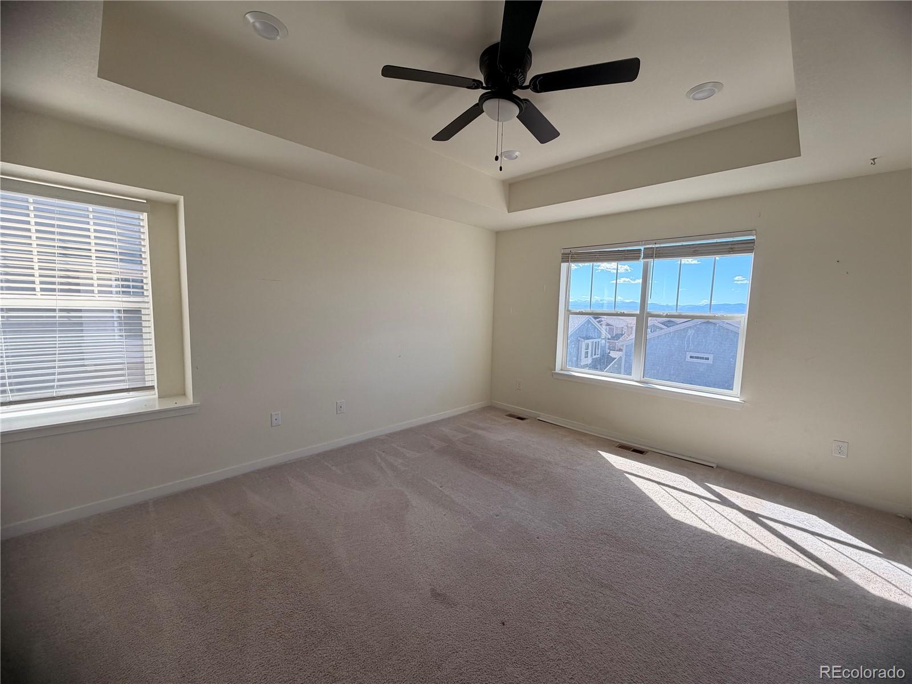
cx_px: 456
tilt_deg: -5.1
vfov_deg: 85.7
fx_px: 369
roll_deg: -0.7
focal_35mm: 14
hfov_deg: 102.1
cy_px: 342
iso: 50
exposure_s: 1/267
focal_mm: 2.22
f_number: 2.2
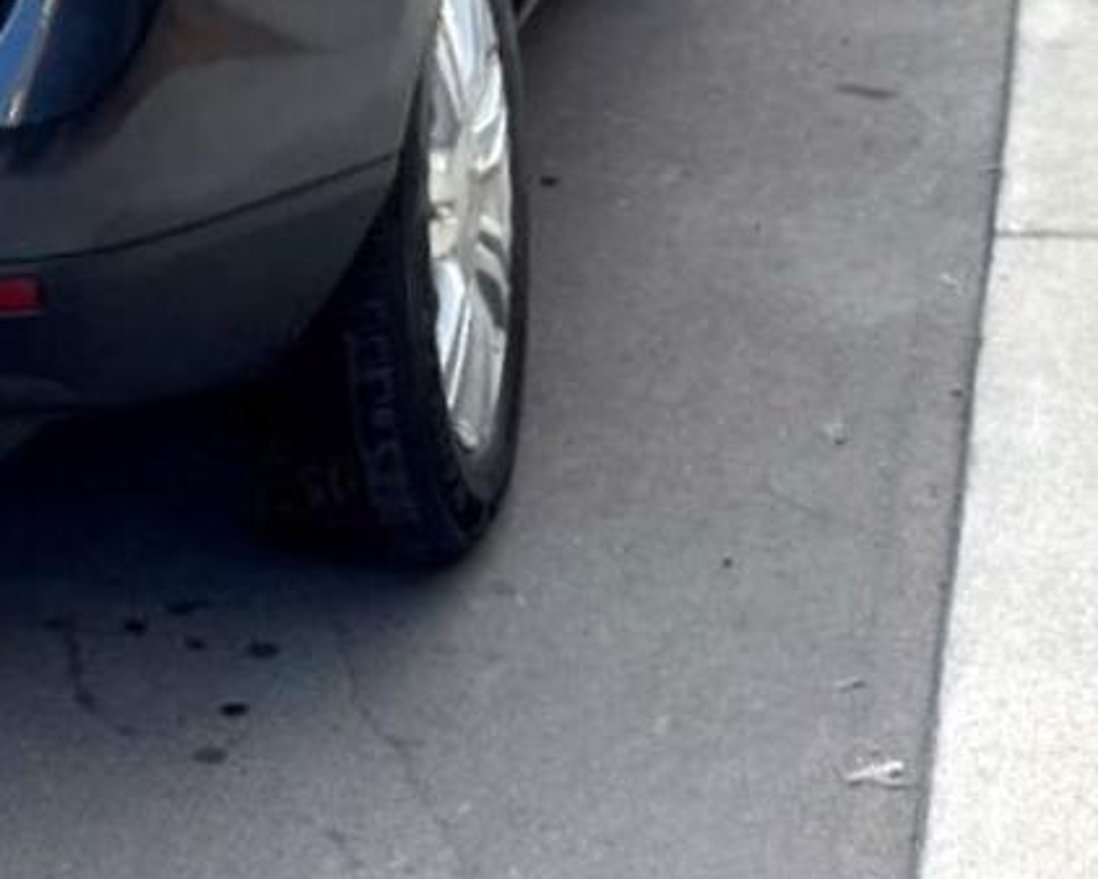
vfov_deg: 20.0
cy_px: -222
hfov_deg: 23.5
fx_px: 2308
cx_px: -354
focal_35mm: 71
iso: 80
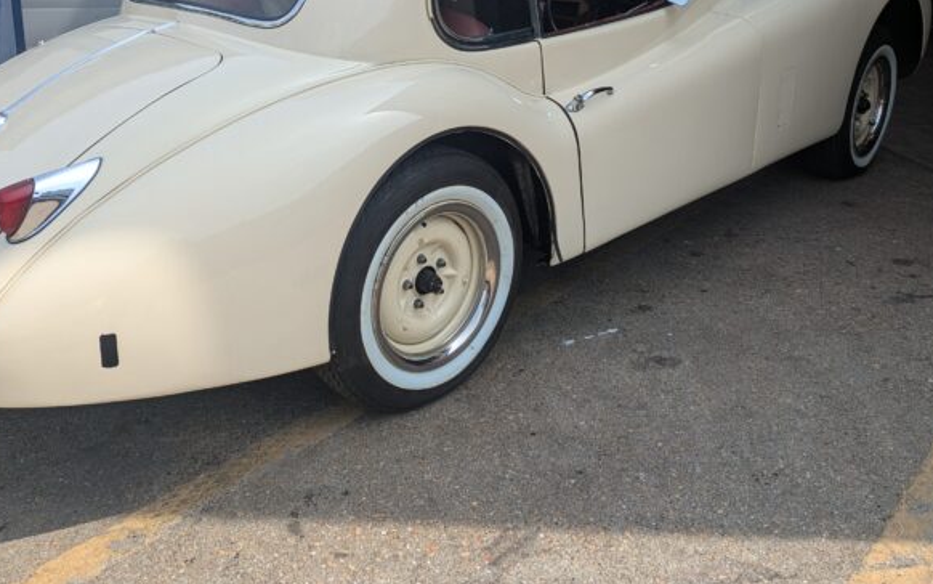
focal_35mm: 35
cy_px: 177
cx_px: 393
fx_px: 890
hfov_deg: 55.1
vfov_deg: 35.8
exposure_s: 1/1733
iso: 47
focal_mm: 5.43
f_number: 1.89
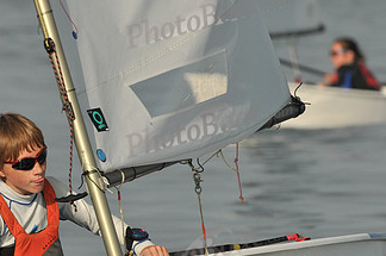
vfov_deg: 1.3
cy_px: 205
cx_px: 64
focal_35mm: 1073
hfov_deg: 1.9
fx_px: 11488
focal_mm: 400
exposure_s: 1/800
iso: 200
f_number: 9
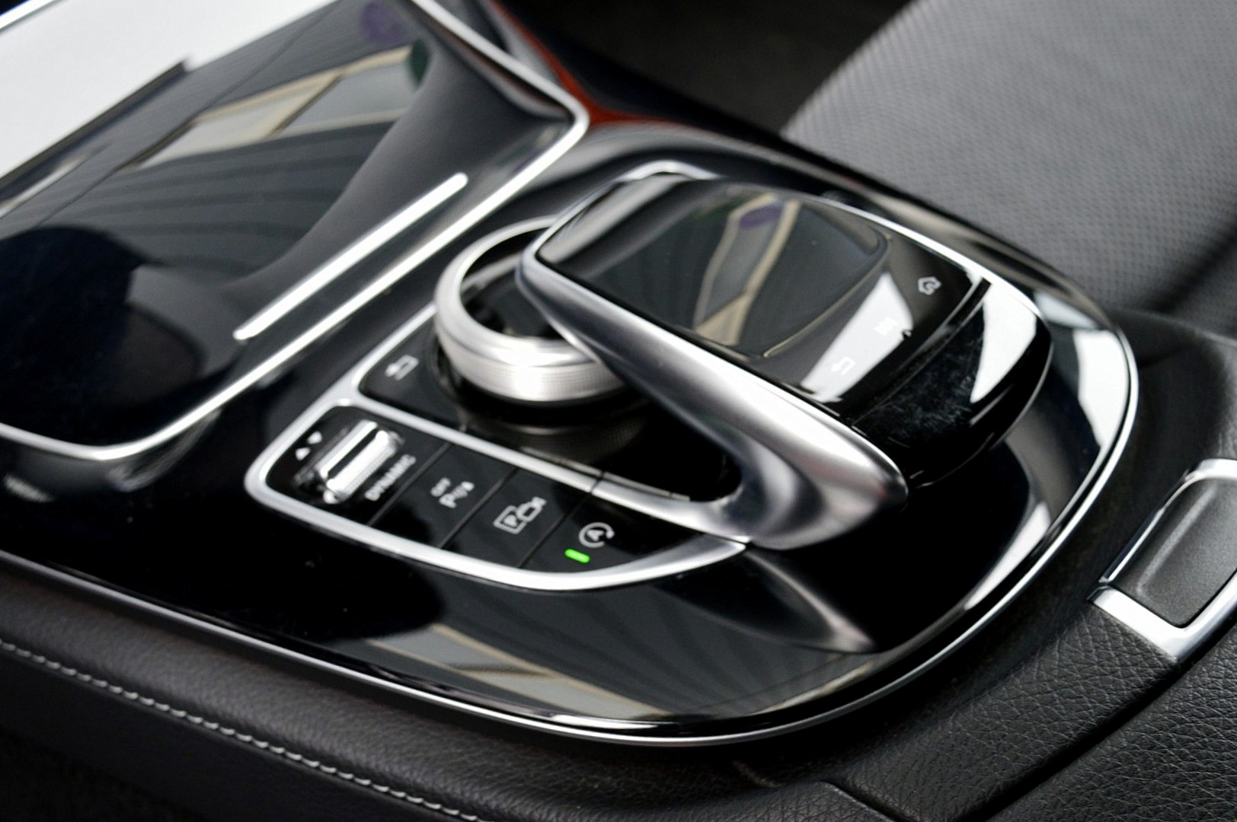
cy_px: 411
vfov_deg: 25.7
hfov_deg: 37.9
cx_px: 618
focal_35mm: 52
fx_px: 1802
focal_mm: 35
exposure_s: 1/60
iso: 800
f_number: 7.1
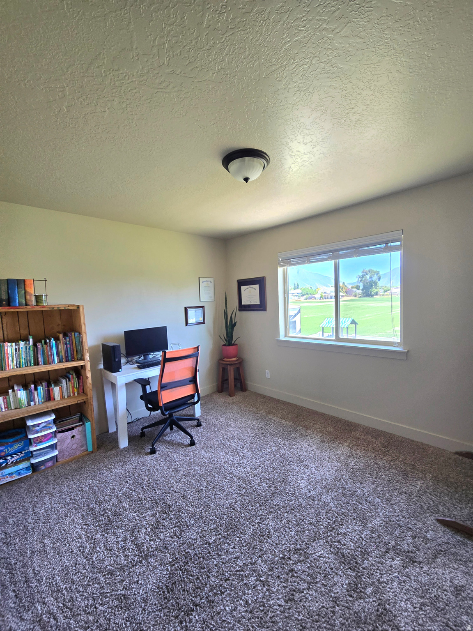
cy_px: 316
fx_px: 237
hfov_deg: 89.9
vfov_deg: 106.2
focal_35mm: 13
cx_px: 236
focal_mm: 2.2
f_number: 2.2
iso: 125
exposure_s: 1/60.2
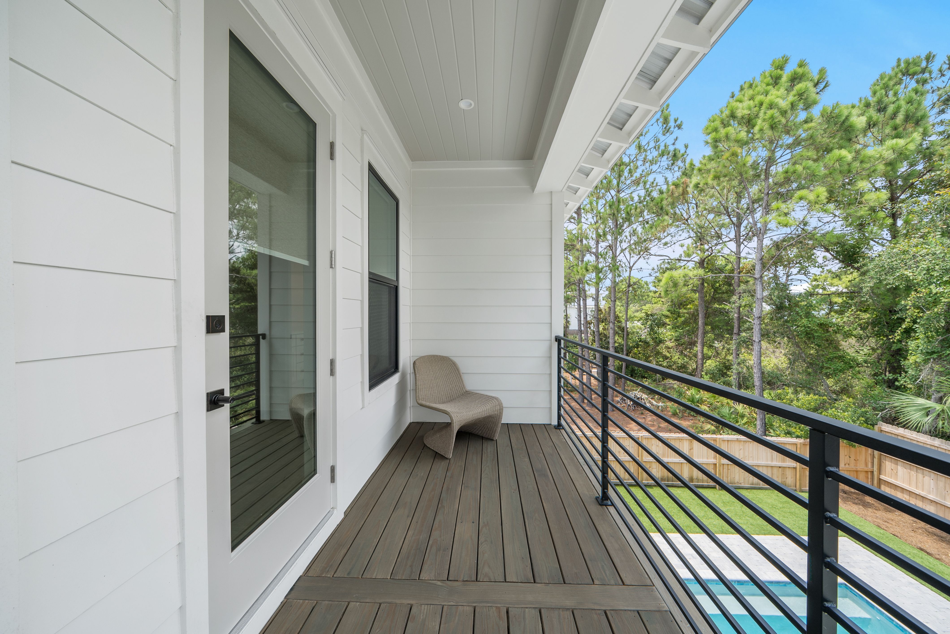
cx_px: 475
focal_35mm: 12
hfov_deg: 112.6
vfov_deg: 90.1
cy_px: 317
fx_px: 317
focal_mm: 12
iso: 40
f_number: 7.1
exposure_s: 1/60
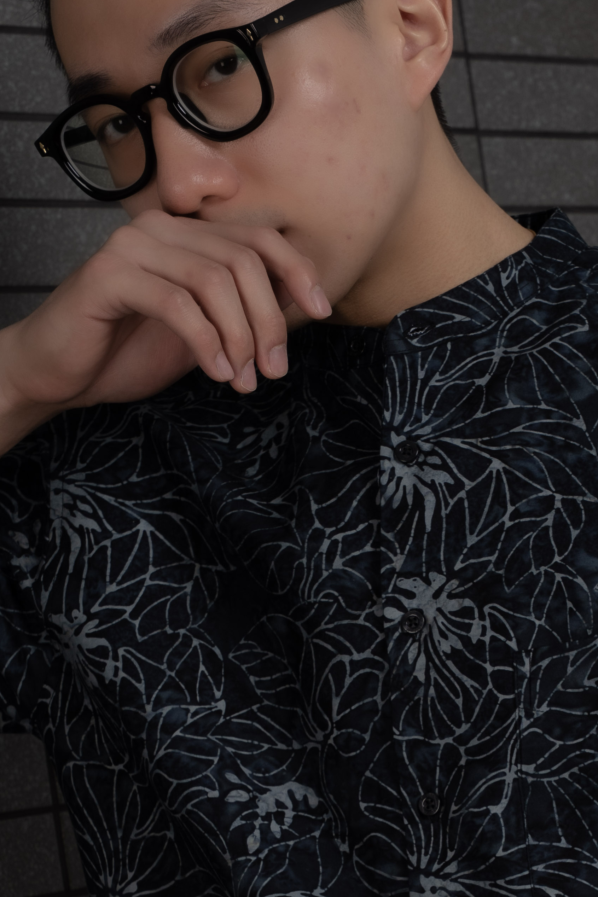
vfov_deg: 13.5
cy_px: 793
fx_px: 3754
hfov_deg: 9.1
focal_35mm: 151
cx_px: 413
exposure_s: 1/125
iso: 160
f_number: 8
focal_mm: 63.7
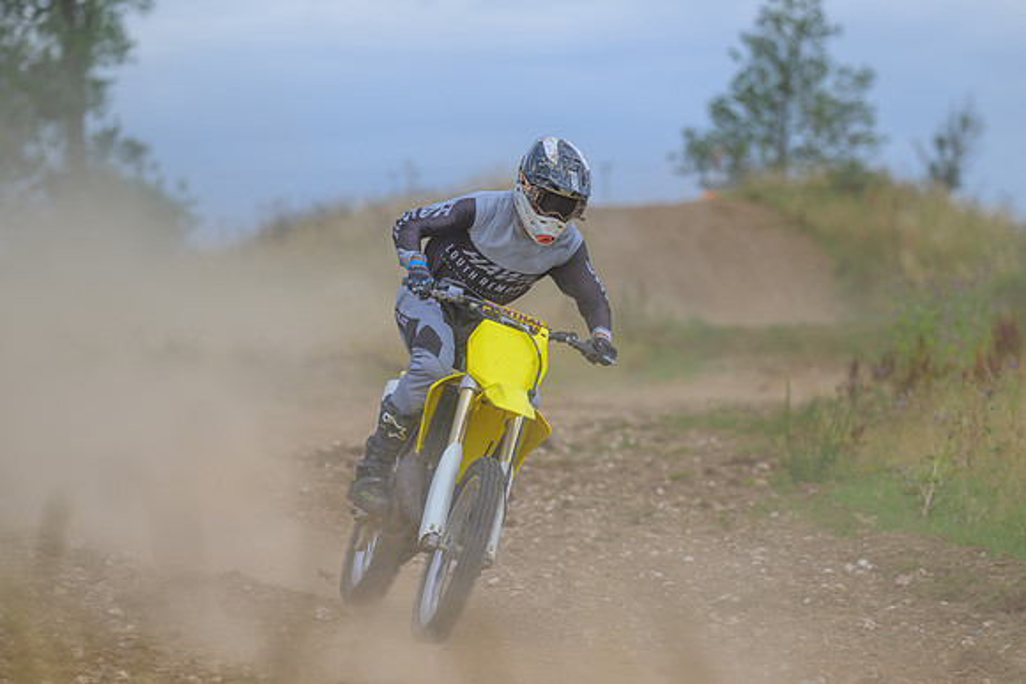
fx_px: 7016
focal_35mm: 246
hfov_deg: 8.4
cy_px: 421
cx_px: 513
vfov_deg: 5.6
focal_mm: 200
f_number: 4
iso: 64
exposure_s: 1/320
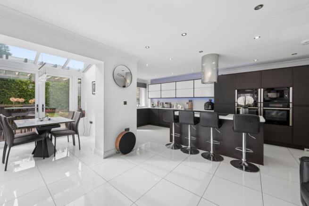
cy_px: 103
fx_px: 120
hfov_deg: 104.2
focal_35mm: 14
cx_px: 154
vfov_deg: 81.2
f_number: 10
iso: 100
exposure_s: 1/15
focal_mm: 14
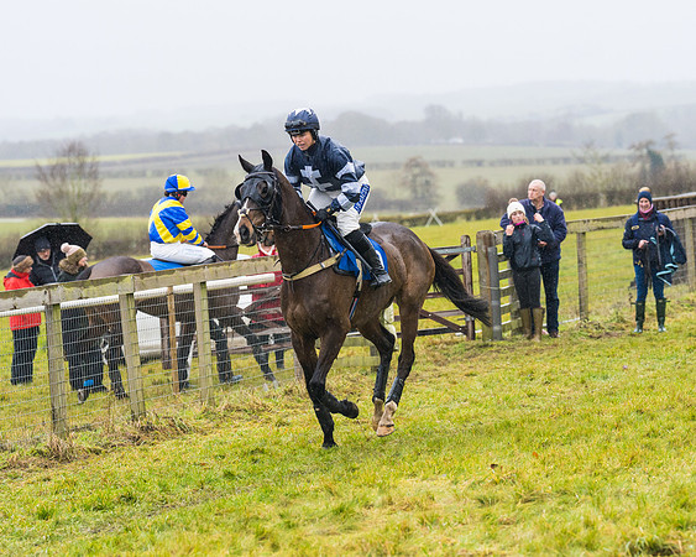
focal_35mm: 161
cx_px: 344
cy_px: 295
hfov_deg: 12.0
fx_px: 3322
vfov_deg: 9.6
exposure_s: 1/1000
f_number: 4
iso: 800
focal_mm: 135
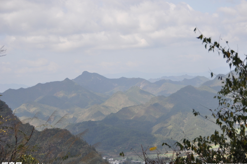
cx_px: 128
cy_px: 83
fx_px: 521
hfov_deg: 26.7
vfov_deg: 17.9
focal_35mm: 76
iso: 200
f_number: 5
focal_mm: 48
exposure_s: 1/800
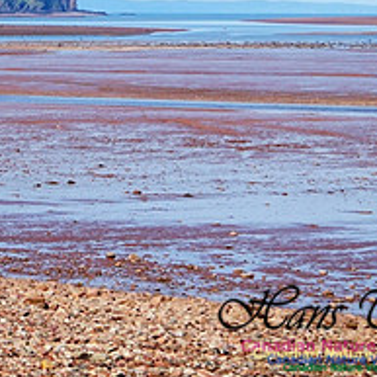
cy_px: 13
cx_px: -90
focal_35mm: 211
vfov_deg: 8.2
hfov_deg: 8.2
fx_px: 2603
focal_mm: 55
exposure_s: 1/4000
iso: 800
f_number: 5.6
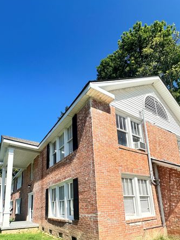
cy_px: 176
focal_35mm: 21
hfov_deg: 63.2
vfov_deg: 74.2
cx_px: 79
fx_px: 146
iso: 40
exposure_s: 1/855
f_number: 2.2
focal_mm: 2.22
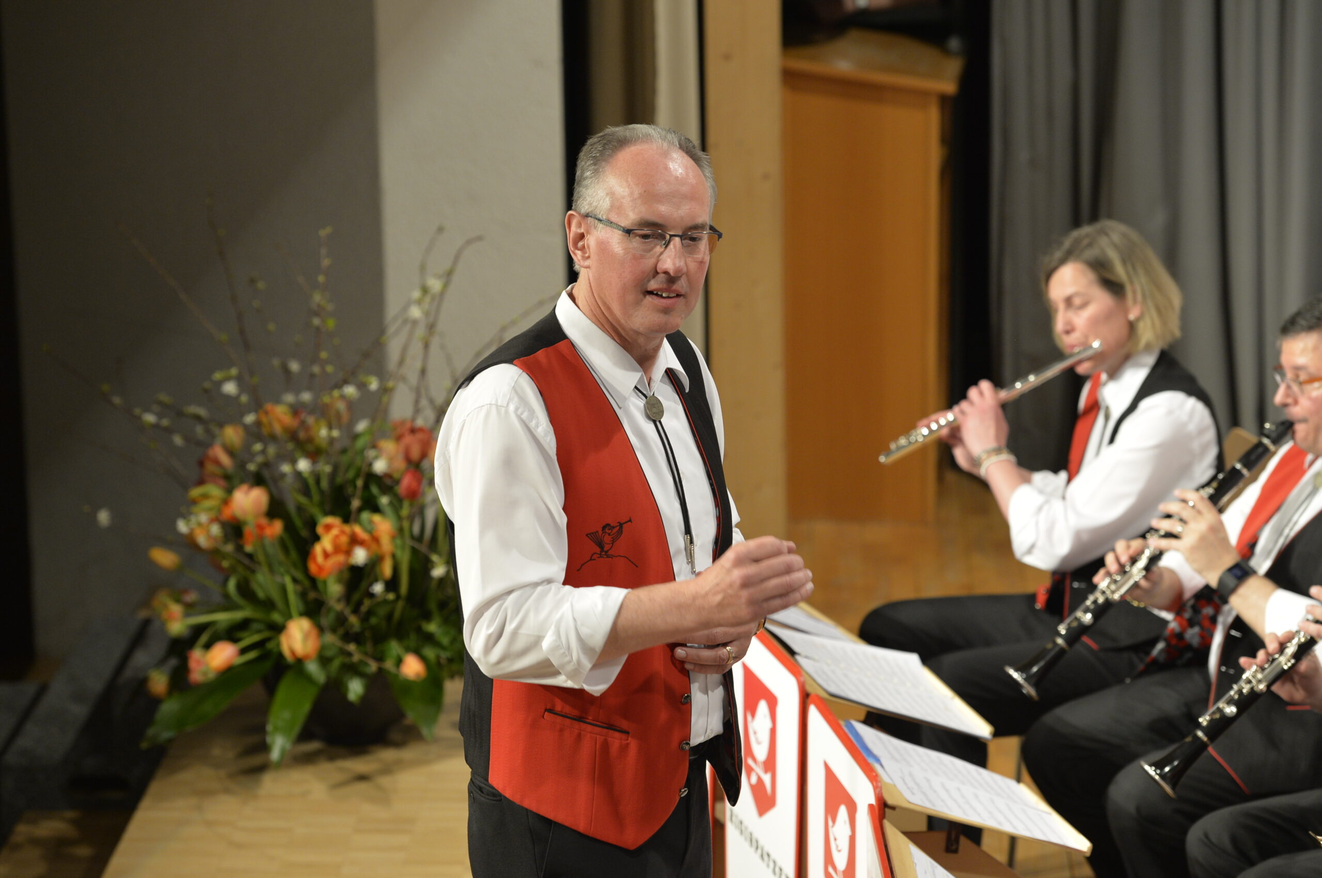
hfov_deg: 16.8
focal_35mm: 122
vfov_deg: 11.2
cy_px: 439
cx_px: 661
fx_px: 4475
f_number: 4.5
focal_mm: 122
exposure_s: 1/125
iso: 1600
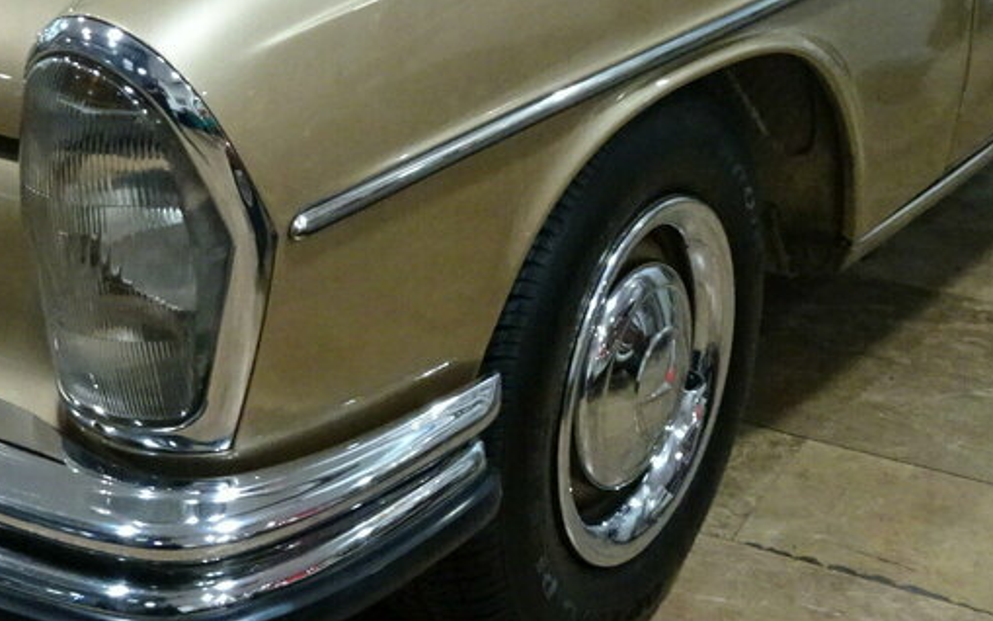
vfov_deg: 19.6
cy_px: 49
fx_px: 1759
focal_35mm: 65
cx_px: 271
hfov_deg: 31.1
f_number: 3.5
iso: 800
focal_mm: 4.45
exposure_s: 1/25
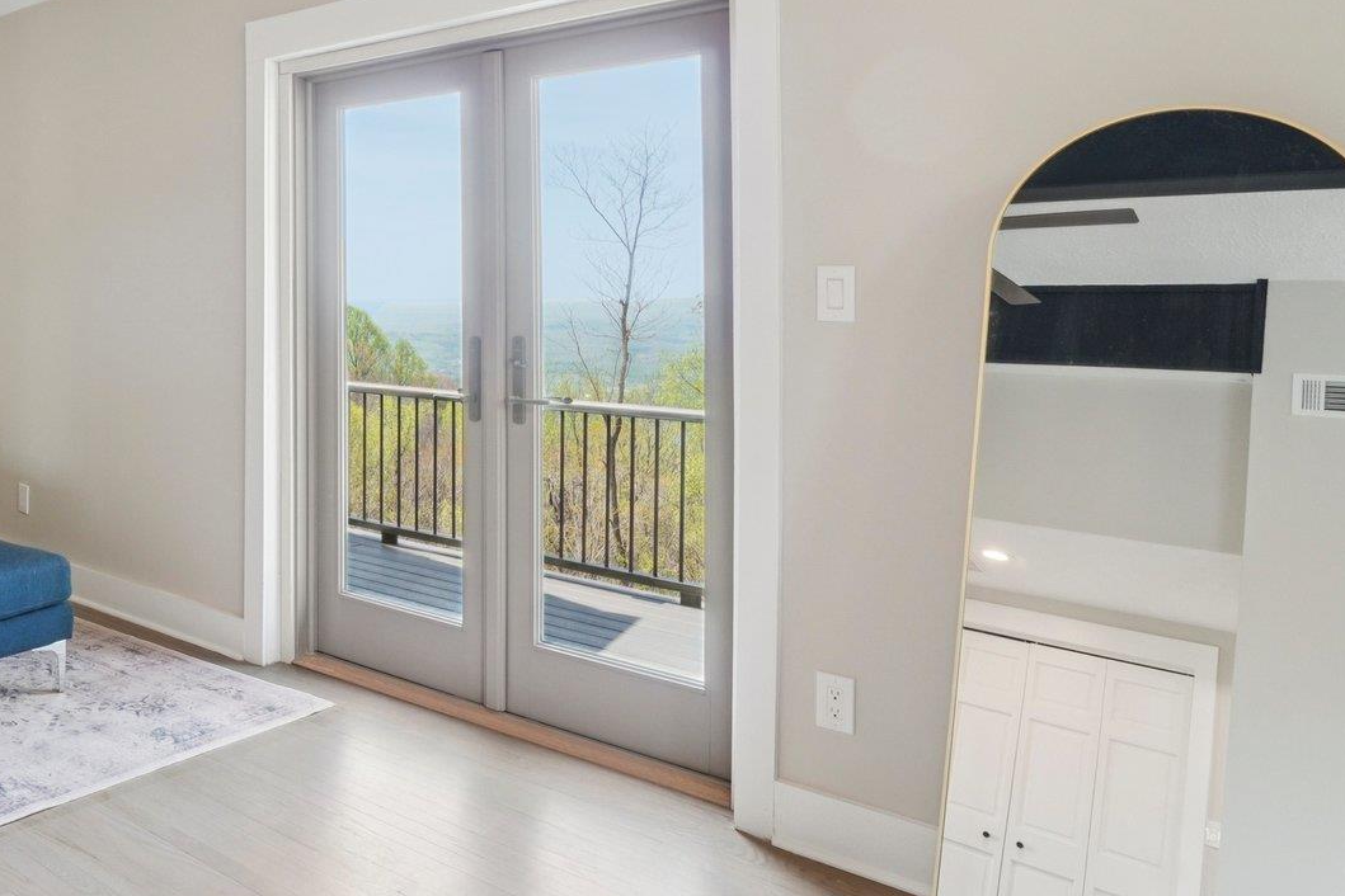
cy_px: 310
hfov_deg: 55.8
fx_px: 1083
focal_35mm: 29
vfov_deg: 44.4
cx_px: 152
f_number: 8
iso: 320
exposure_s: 1/30
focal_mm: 10
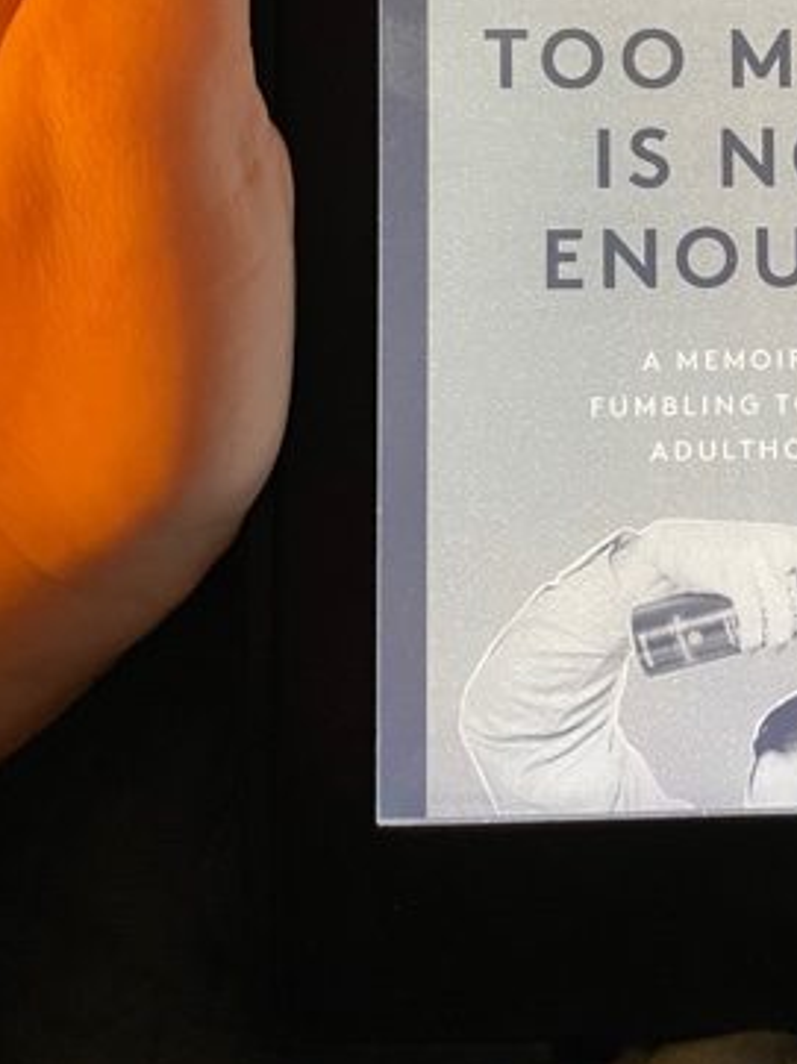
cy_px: 165
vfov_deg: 39.1
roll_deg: -2.4
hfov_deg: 30.3
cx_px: 700
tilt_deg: -12.7
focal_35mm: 46
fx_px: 1414
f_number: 1.6
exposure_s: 1/40
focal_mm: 4.2
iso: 400
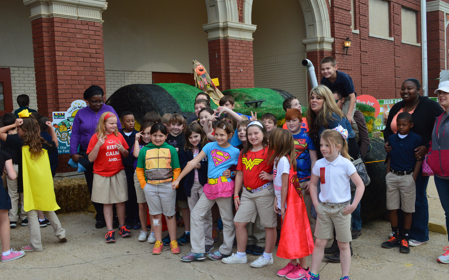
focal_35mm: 37
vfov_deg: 34.4
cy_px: 140
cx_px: 224
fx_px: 453
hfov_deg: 52.8
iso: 400
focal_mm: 24
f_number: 10
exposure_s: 1/200
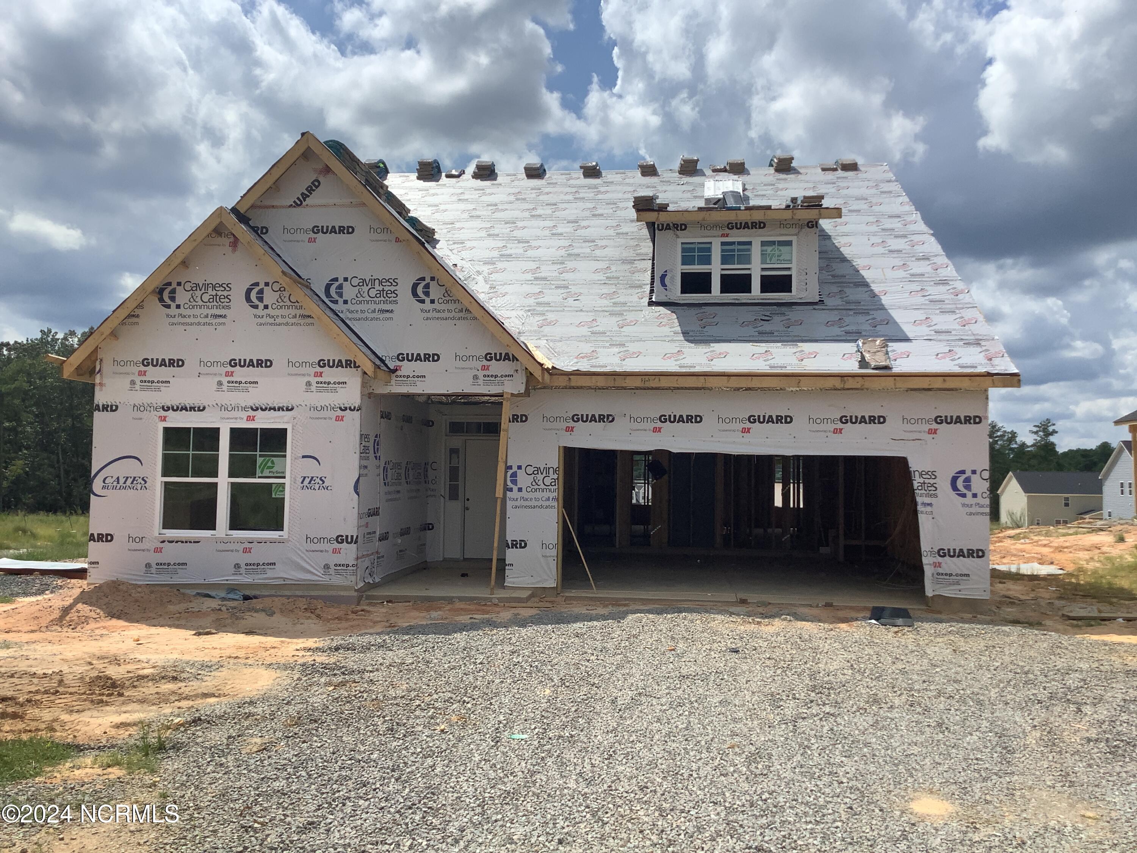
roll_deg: -1.7
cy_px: 426
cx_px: 568
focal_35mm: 31
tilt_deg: +4.1
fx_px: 1018
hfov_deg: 58.4
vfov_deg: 45.4
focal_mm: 3.3
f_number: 2.4
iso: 25
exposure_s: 1/2915
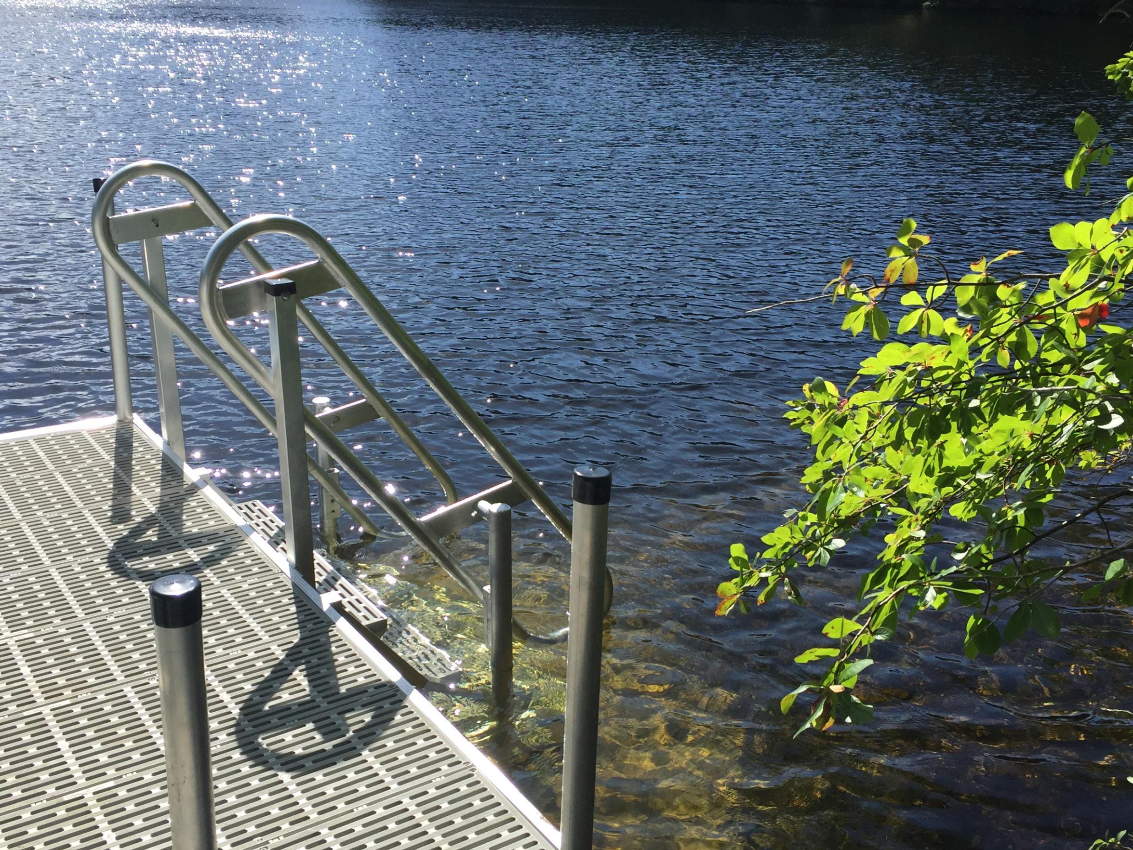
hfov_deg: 50.1
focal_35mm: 37
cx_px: 533
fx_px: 1211
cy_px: 443
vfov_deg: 38.7
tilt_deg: -19.9
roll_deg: -1.8
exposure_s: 1/1980
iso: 32
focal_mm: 4.15
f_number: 2.2
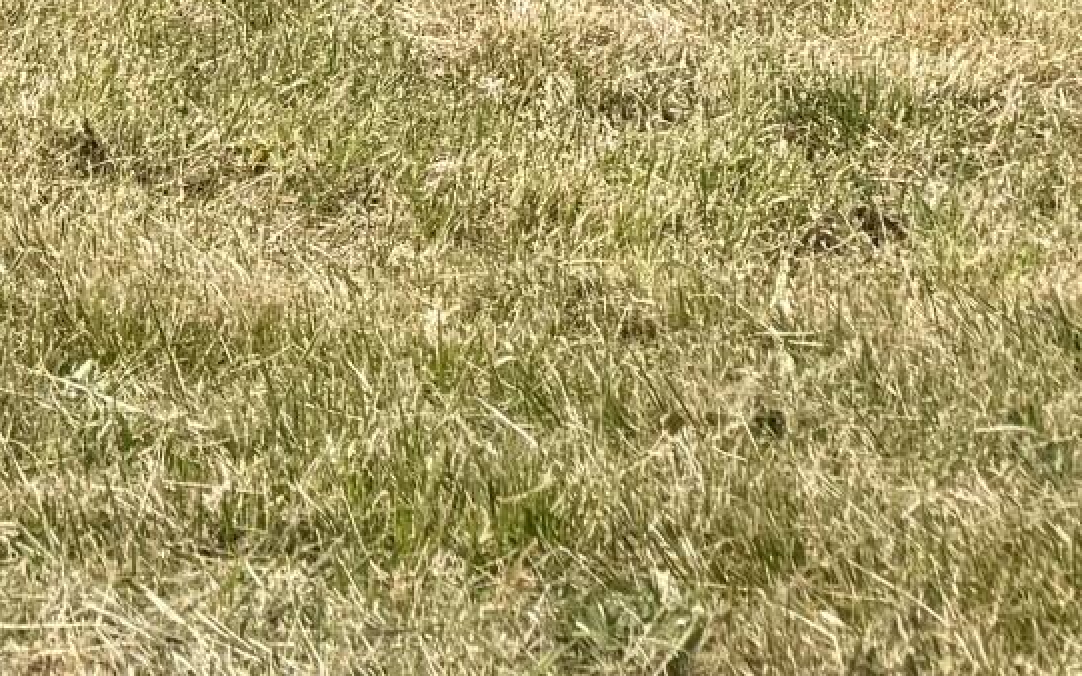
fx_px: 4157
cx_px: -44
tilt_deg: -0.1
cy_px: -1546
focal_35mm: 141
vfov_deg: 7.7
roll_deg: -0.6
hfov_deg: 14.5
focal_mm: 6.76
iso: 80
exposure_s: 1/4673
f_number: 1.78
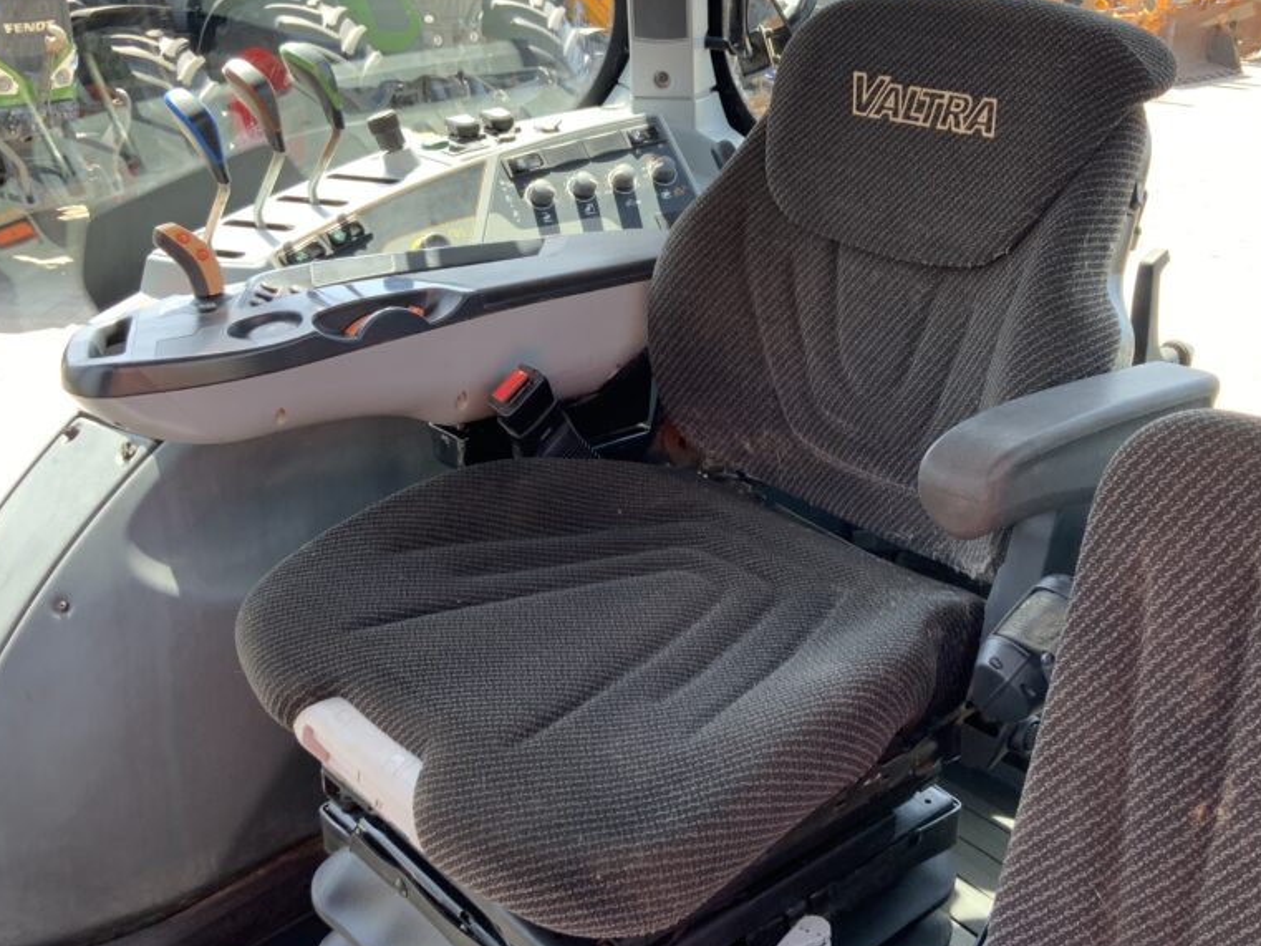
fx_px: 1421
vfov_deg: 36.8
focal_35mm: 39
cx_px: 749
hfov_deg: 47.6
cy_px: 487
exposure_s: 1/122
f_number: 1.8
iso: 25
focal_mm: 3
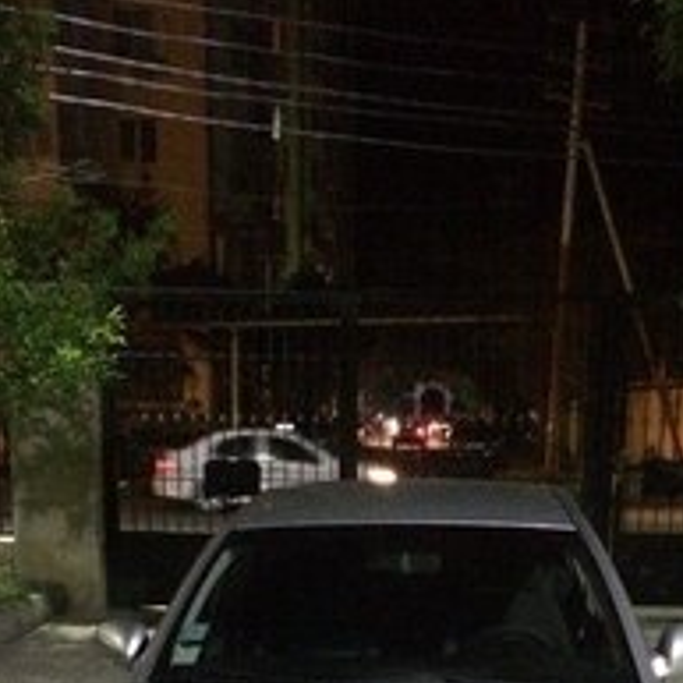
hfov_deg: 26.1
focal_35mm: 66
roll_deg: +0.5
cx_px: 368
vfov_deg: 24.1
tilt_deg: -13.4
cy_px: 786
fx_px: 1473
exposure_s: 1/17
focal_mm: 4.15
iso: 640
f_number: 2.2
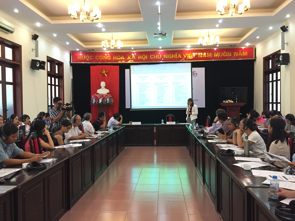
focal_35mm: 29
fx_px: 247
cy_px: 110
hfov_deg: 61.7
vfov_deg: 48.2
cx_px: 148
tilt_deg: -2.5
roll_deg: -0.9
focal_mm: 4.15
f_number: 2.2
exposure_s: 1/30
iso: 250
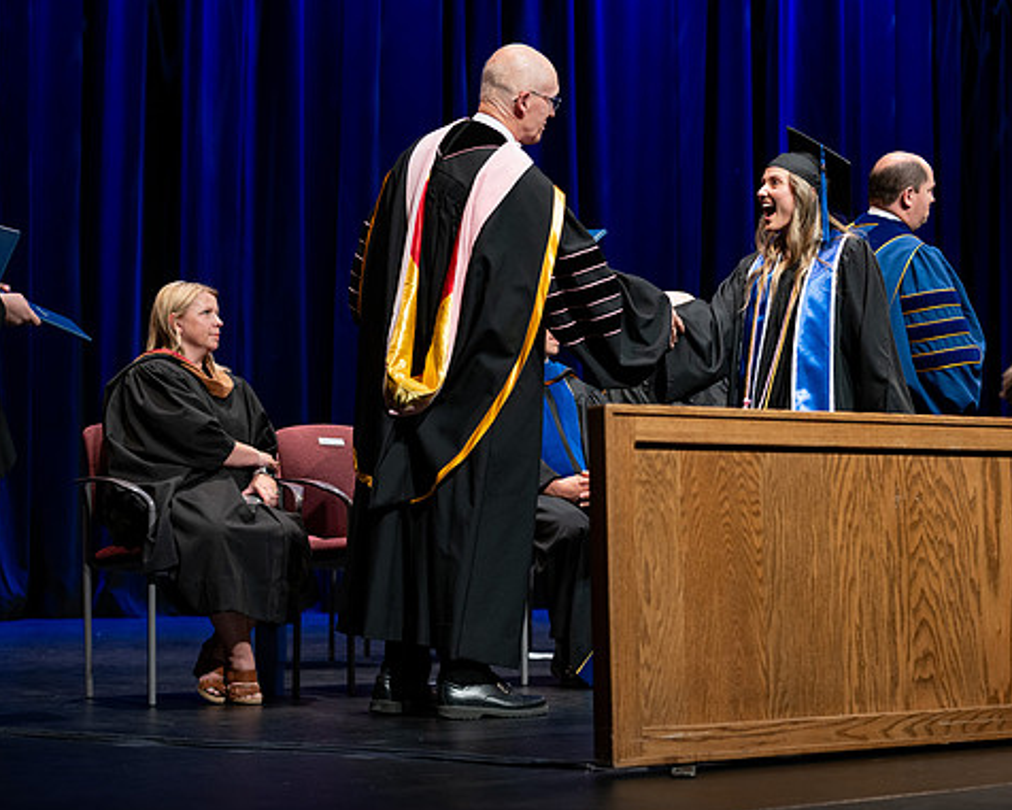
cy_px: 409
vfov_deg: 19.2
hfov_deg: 23.8
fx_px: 2397
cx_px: 610
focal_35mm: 80
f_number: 2.8
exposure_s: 1/250
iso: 500
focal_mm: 70
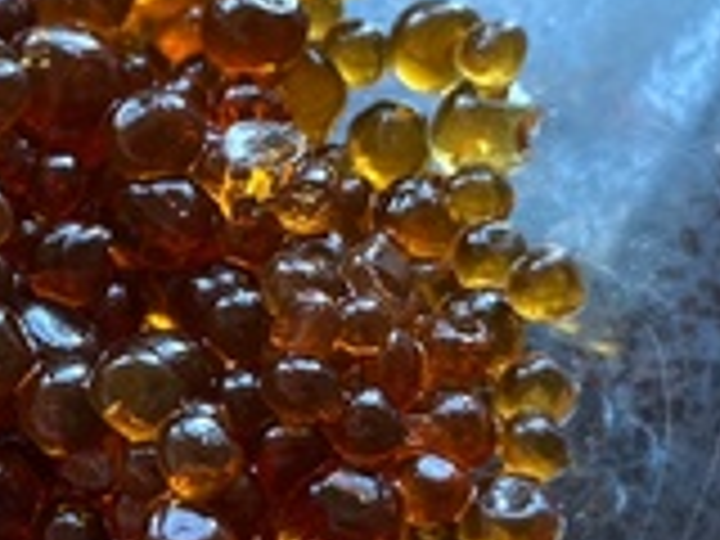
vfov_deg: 18.2
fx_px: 1685
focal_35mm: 81
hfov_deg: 23.1
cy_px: 241
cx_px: -4
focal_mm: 4.25
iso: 500
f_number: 1.8
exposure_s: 1/50
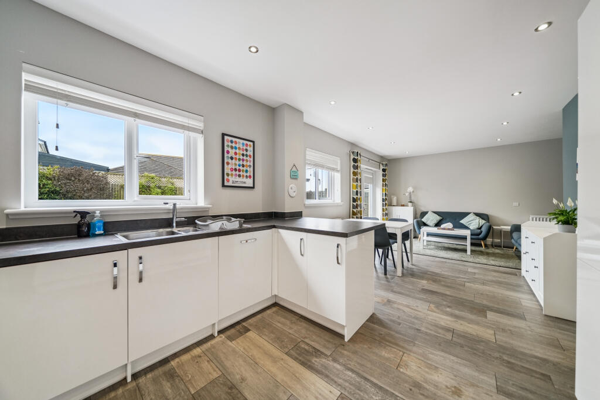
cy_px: 200
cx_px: 300
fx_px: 200
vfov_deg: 90.0
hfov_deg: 112.6
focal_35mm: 12
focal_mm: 12
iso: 1250
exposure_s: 1/250
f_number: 4
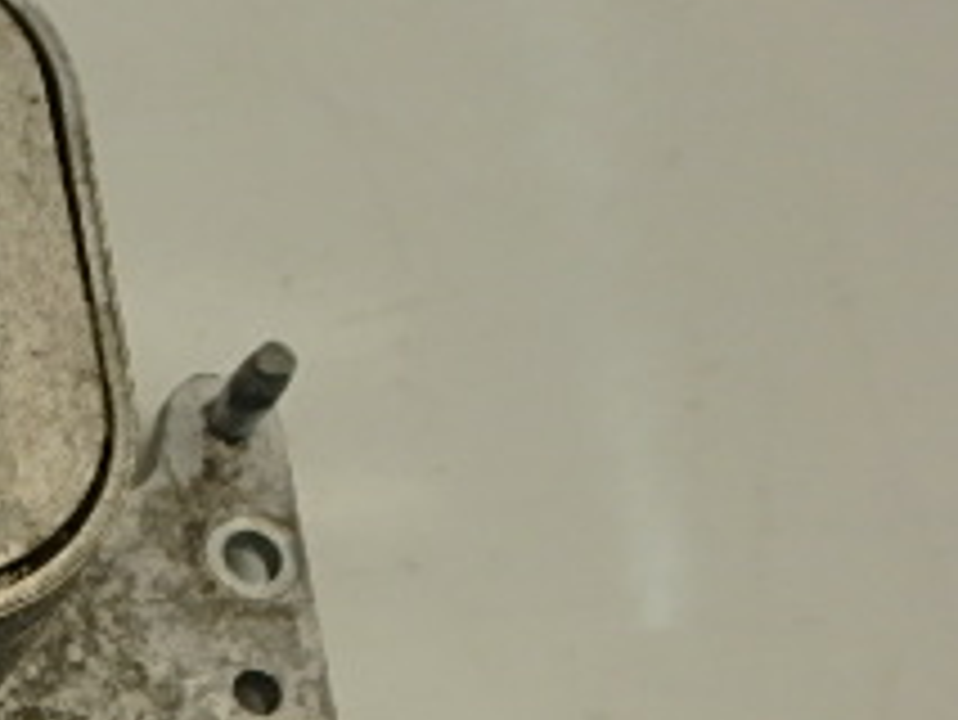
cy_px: 634
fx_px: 1745
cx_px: -468
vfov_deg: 22.8
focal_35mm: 63
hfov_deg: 24.2
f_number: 3.5
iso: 125
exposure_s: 1/80
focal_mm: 3.7
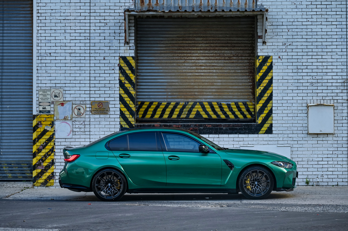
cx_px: 174
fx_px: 1014
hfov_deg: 19.5
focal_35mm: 105
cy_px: 116
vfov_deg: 13.0
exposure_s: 1/15
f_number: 7.1
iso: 200
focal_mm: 105
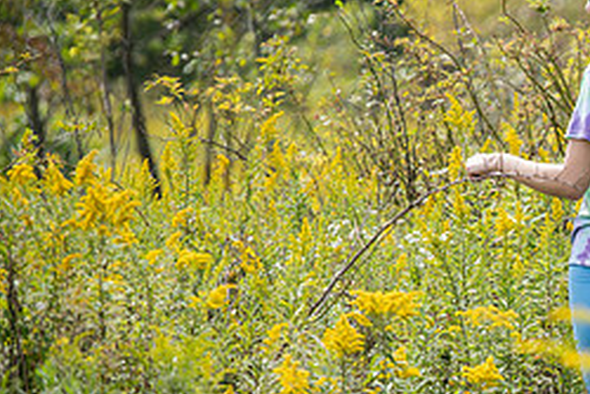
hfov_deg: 4.9
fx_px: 6854
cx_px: 656
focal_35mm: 418
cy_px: 341
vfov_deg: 3.3
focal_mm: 180
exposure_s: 1/400
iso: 80
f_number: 3.5
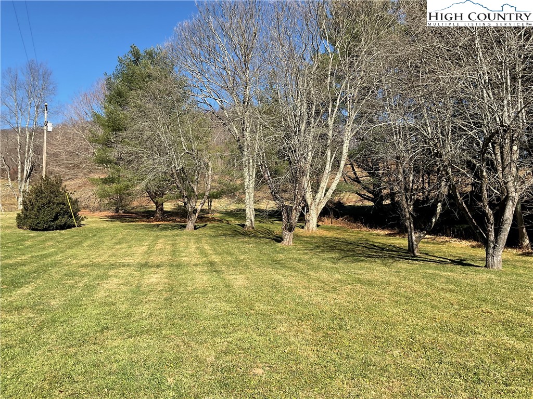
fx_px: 447
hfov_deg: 61.7
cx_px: 266
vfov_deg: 48.2
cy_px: 200
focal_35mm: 29
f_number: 1.8
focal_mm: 3
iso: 16
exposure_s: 1/1221
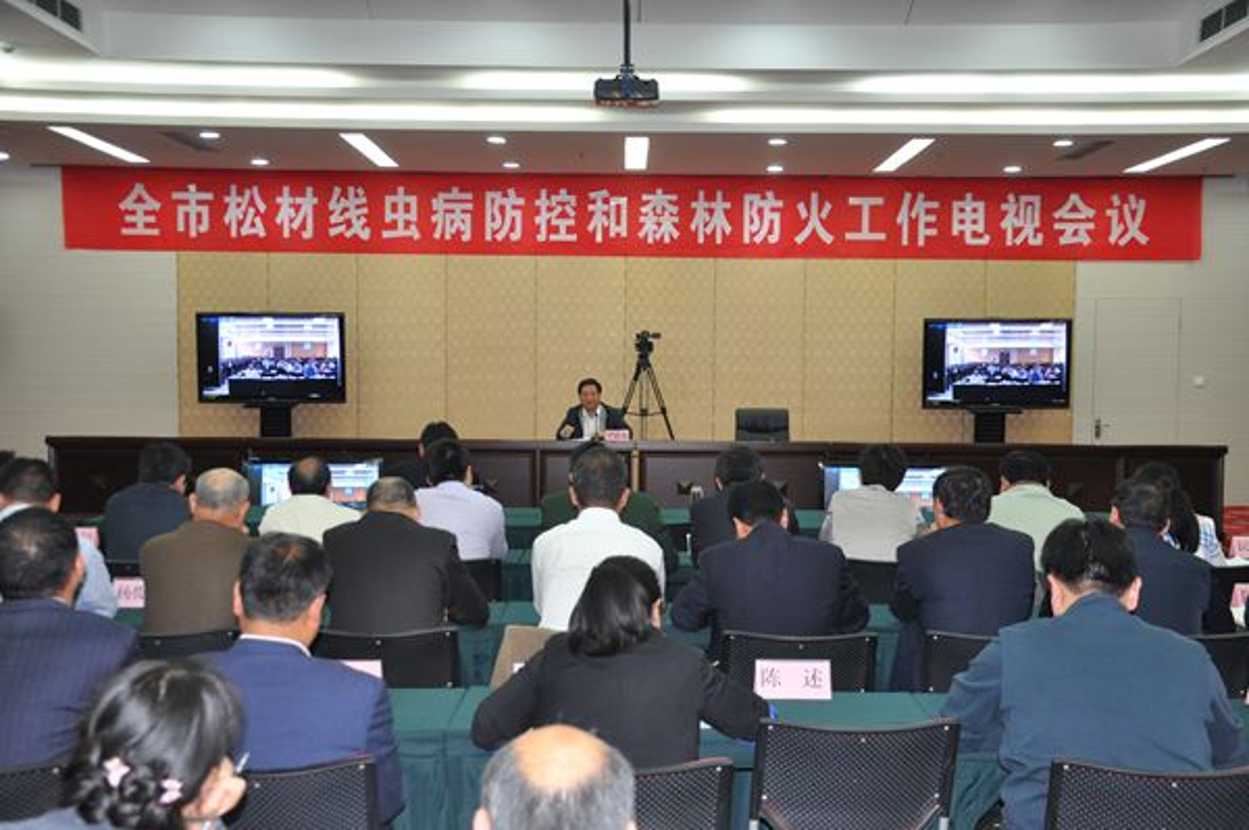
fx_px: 1456
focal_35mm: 42
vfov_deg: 31.8
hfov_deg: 46.4
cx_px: 624
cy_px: 415
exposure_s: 1/60
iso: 800
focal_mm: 28
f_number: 4
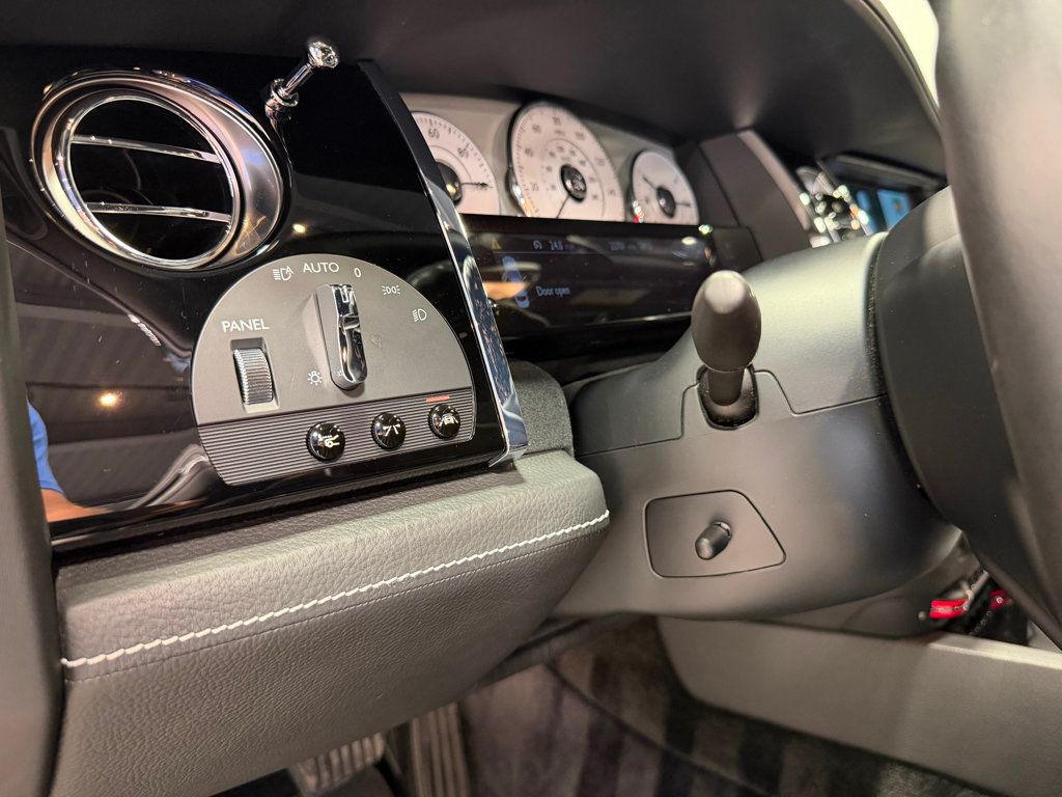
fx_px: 736
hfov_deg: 71.6
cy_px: 398
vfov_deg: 56.8
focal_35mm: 24
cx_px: 531
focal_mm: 6.76
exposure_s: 1/60
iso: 500
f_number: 1.78
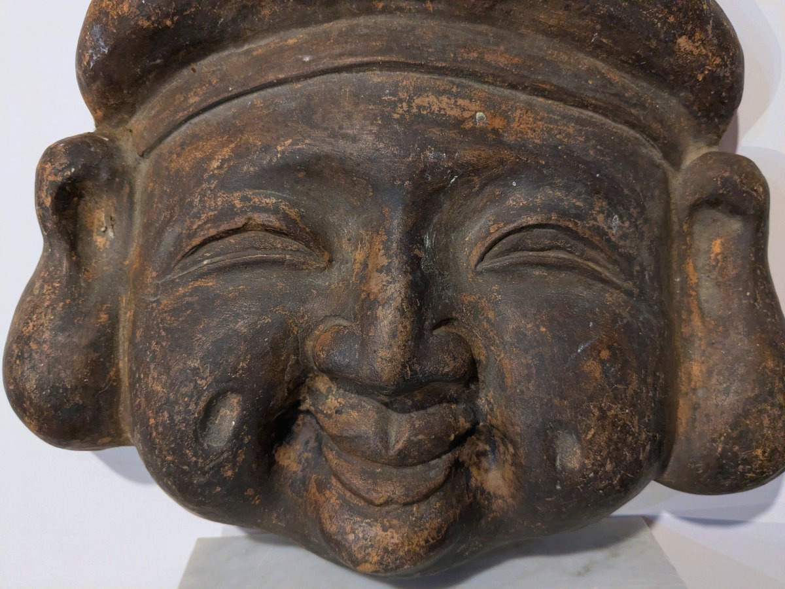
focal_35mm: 27
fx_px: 612
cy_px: 294
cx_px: 392
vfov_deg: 51.4
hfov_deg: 65.3
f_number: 1.73
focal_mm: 4.38
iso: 584
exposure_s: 1/99.9
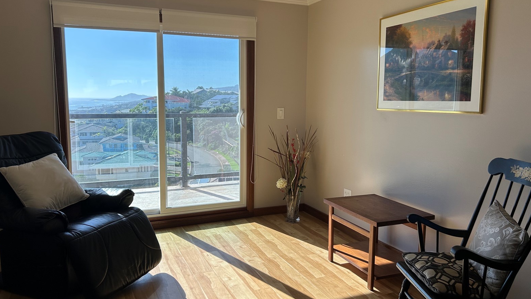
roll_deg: -0.2
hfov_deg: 66.1
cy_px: 148
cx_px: 264
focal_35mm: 29
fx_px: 408
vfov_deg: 40.2
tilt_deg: -7.2
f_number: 1.5
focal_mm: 5.7
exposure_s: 1/1449
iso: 50
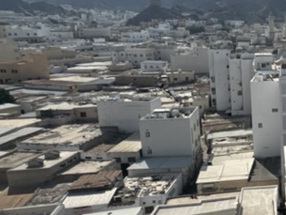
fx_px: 388
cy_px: 85
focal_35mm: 47
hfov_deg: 28.9
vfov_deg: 30.8
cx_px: 410
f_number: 2.2
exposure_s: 1/3906
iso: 40
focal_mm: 2.22
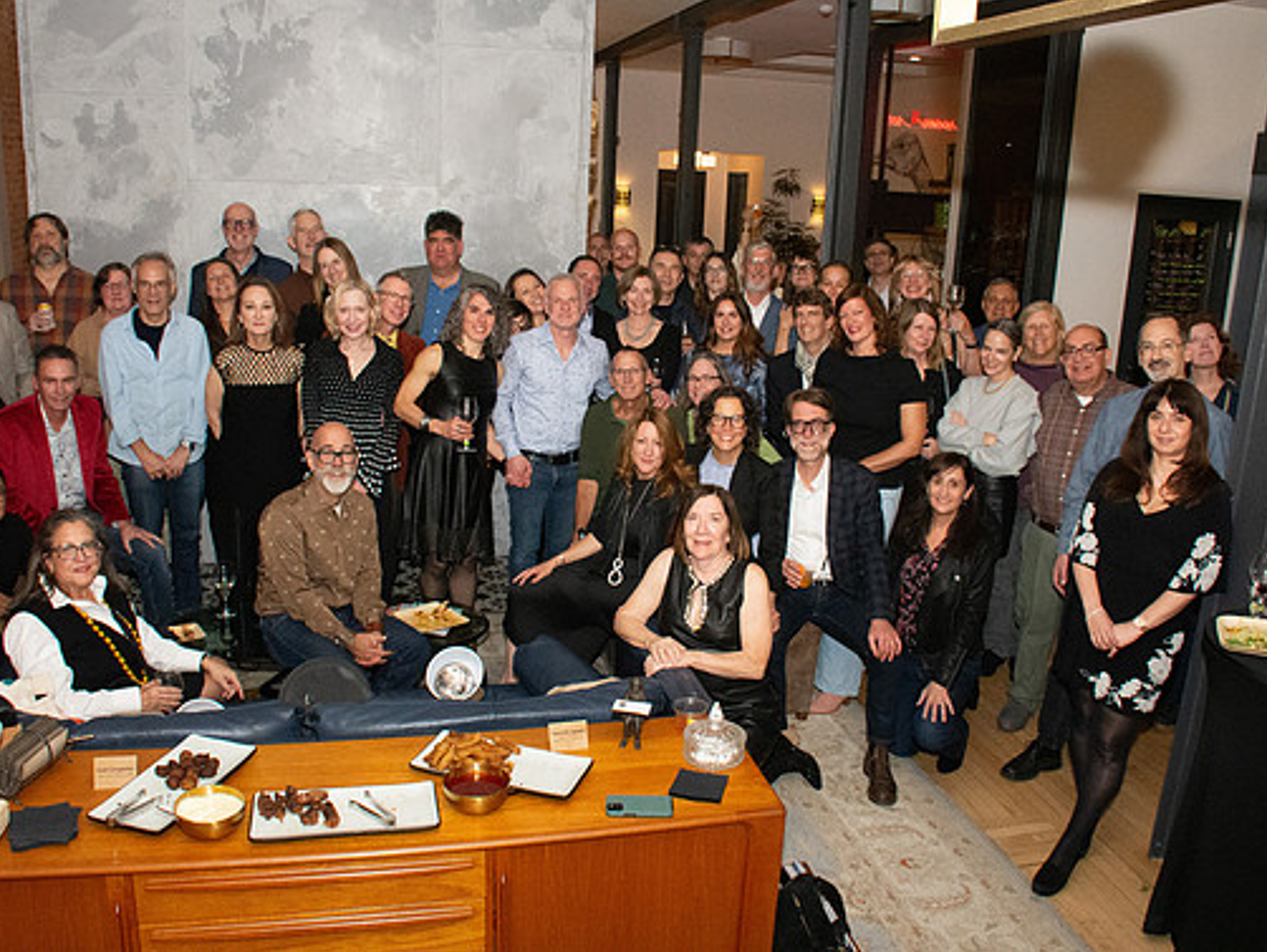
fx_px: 1099
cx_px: 613
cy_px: 466
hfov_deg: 59.9
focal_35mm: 30
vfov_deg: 46.8
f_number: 9
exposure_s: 1/125
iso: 5000
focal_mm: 18
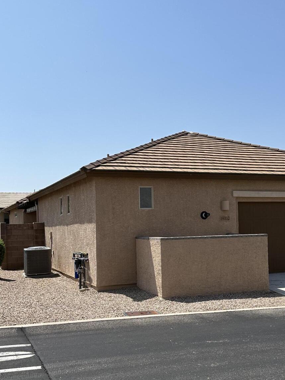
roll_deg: +1.2
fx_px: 461
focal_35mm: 42
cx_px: 175
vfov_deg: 44.7
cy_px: 213
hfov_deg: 34.2
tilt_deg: +2.4
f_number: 1.78
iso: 80
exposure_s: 1/6623
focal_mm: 6.86
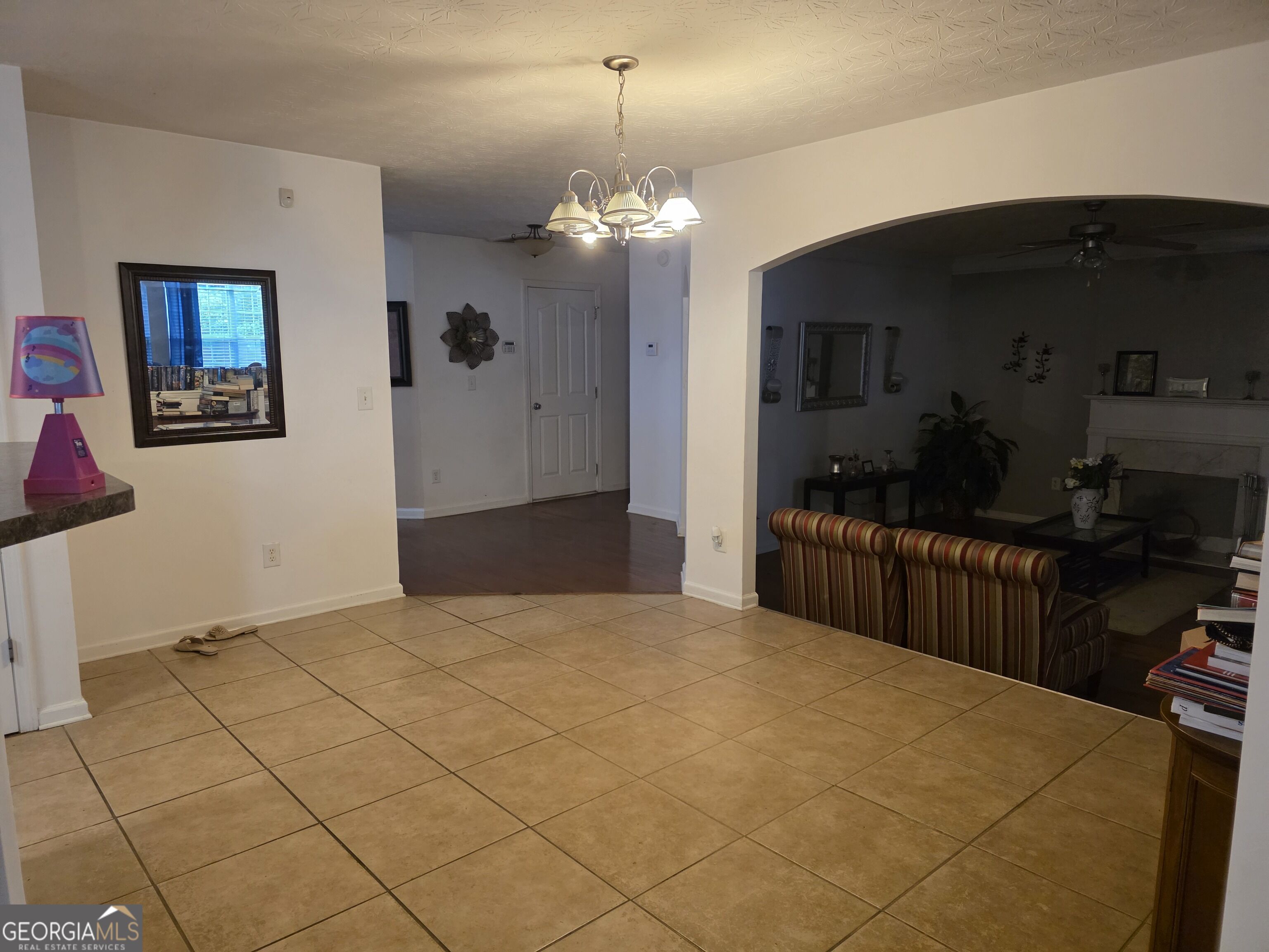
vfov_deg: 58.9
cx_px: 634
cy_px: 476
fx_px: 843
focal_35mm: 23
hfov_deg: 73.9
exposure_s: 1/120
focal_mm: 6.3
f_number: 1.7
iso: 800
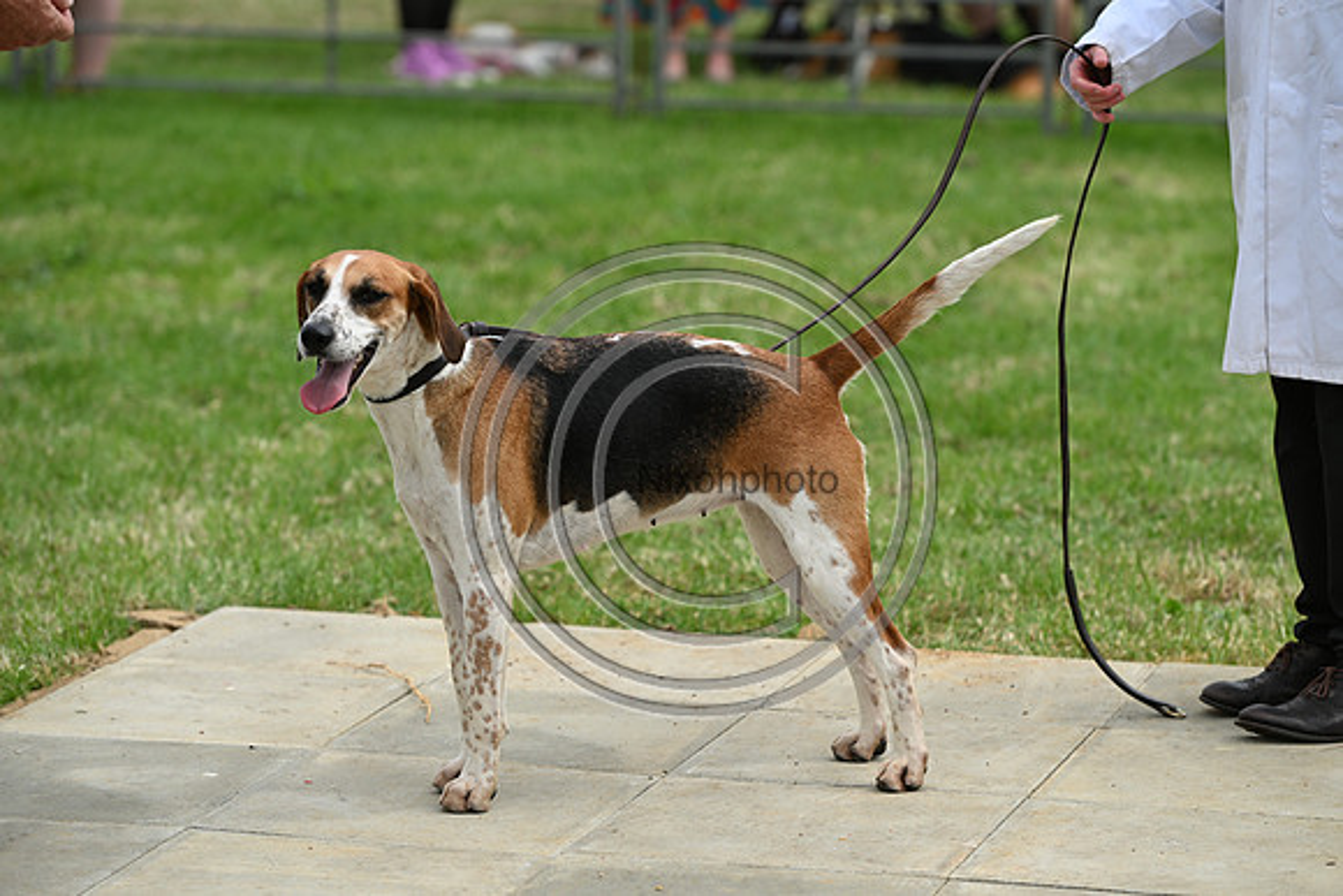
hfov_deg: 14.7
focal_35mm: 140
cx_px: 672
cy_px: 448
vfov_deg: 9.8
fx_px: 5224
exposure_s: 1/1000
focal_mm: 140
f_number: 4.5
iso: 140
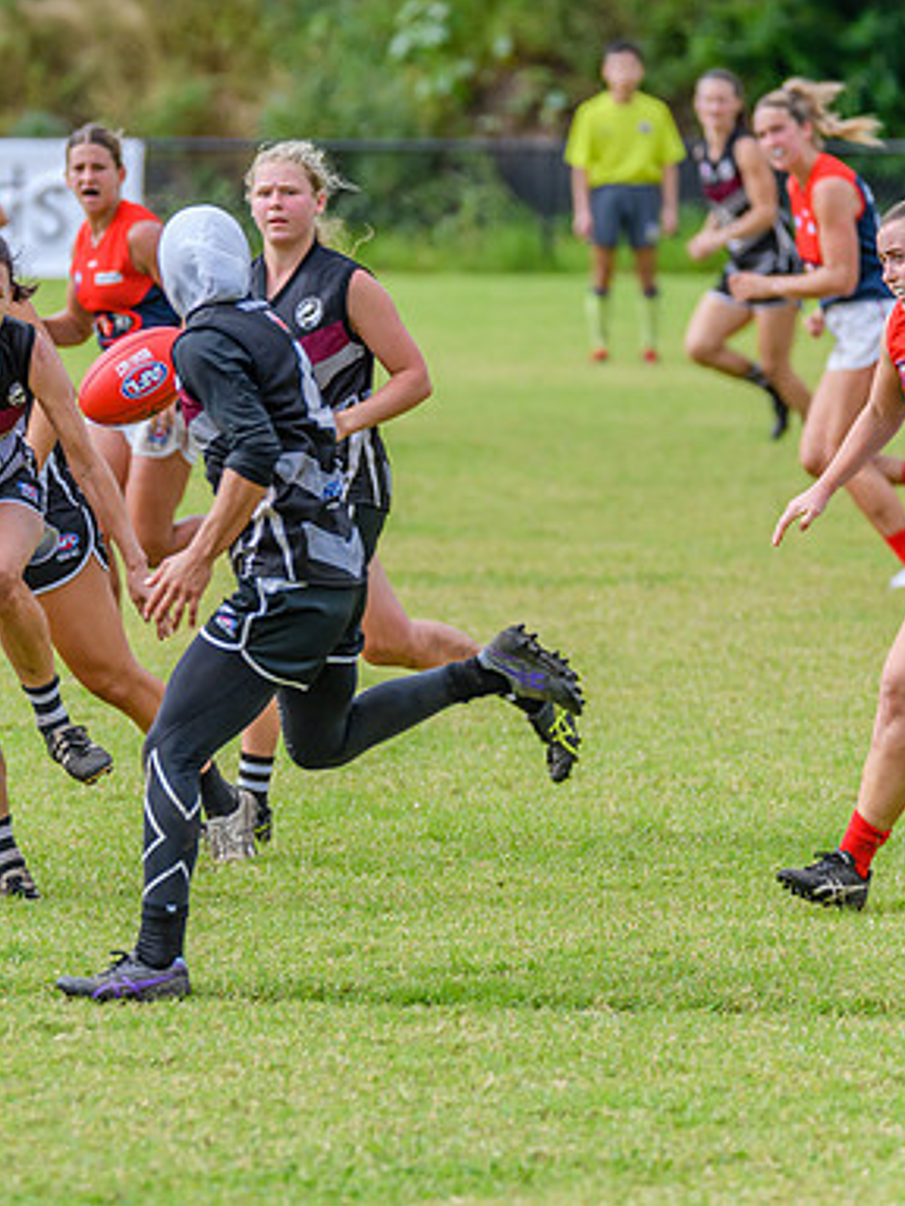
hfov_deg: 2.8
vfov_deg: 3.7
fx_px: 18615
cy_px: 525
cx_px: 183
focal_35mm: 534
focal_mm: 320
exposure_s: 1/1600
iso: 800
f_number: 6.3
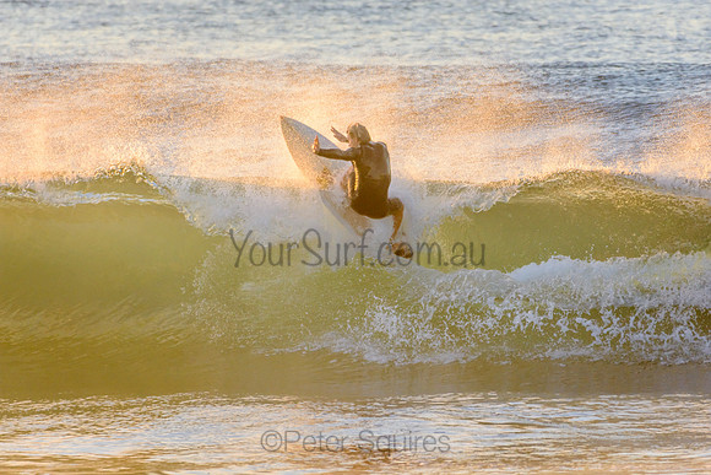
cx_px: 356
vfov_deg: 1.8
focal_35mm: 750
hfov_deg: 2.7
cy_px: 238
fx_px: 14817
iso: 640
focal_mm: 500
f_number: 5.6
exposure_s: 1/1000
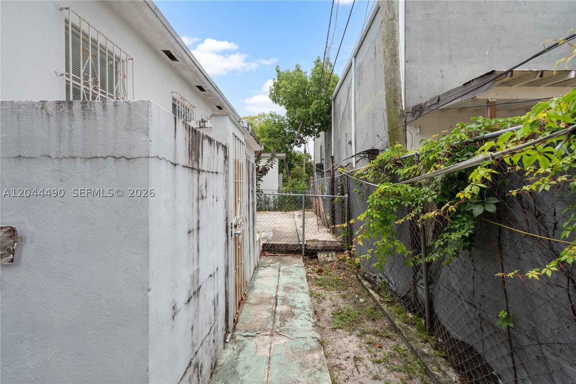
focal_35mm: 16
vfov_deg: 73.7
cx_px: 288
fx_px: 256
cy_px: 192
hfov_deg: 96.7
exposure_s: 1/100
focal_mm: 16
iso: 400
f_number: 9
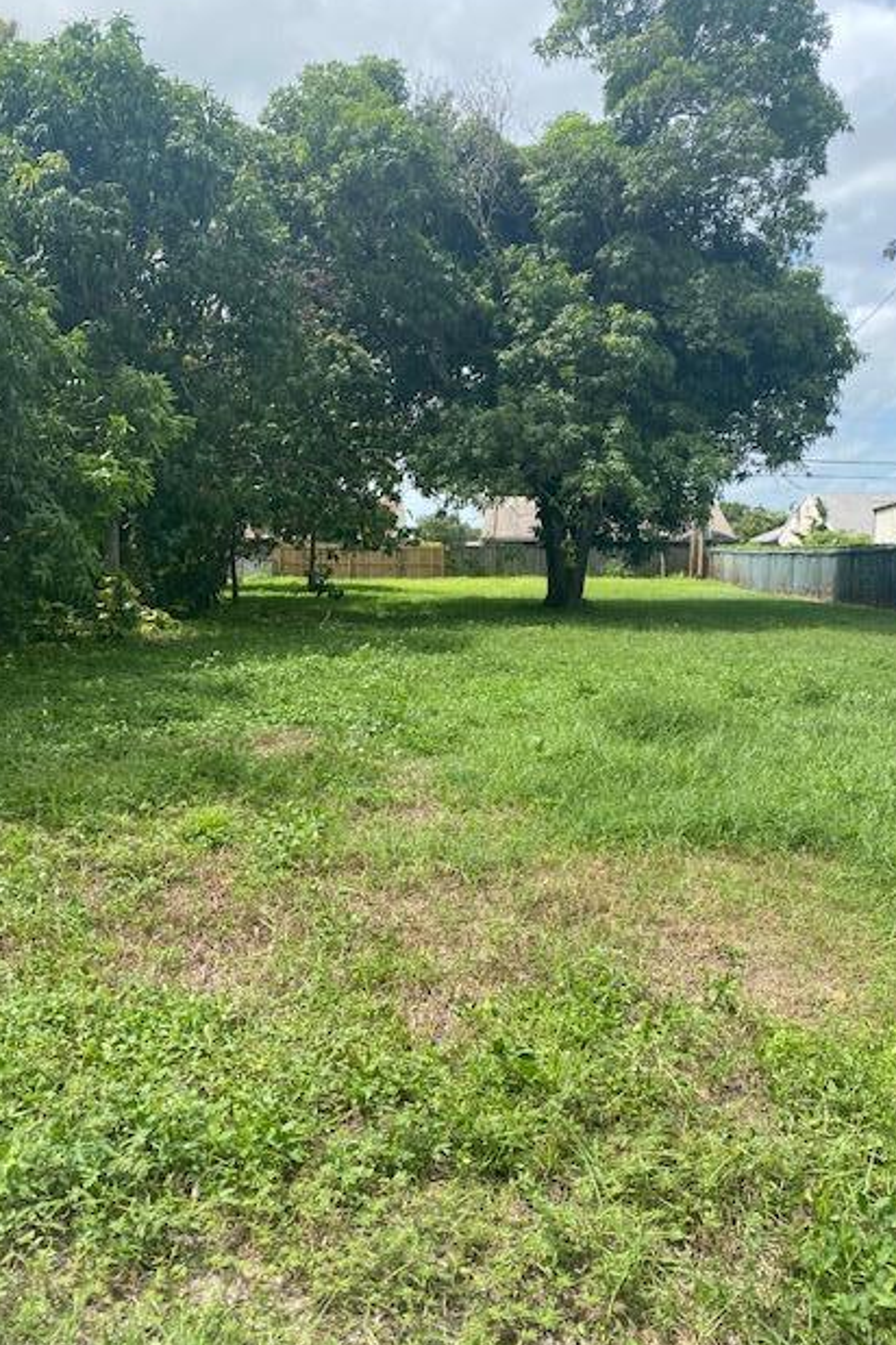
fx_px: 1045
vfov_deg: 65.5
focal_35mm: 28
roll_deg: -0.4
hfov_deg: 46.4
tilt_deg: -4.7
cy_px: 668
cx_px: 441
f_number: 1.8
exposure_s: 1/1678
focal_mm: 4.25
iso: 32
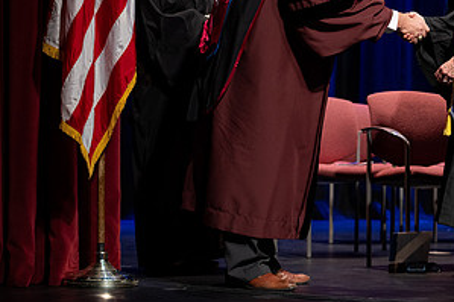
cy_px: 71
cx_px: 392
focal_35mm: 136
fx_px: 1714
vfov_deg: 10.1
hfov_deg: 15.0
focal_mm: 70
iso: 640
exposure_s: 1/250
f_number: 2.8
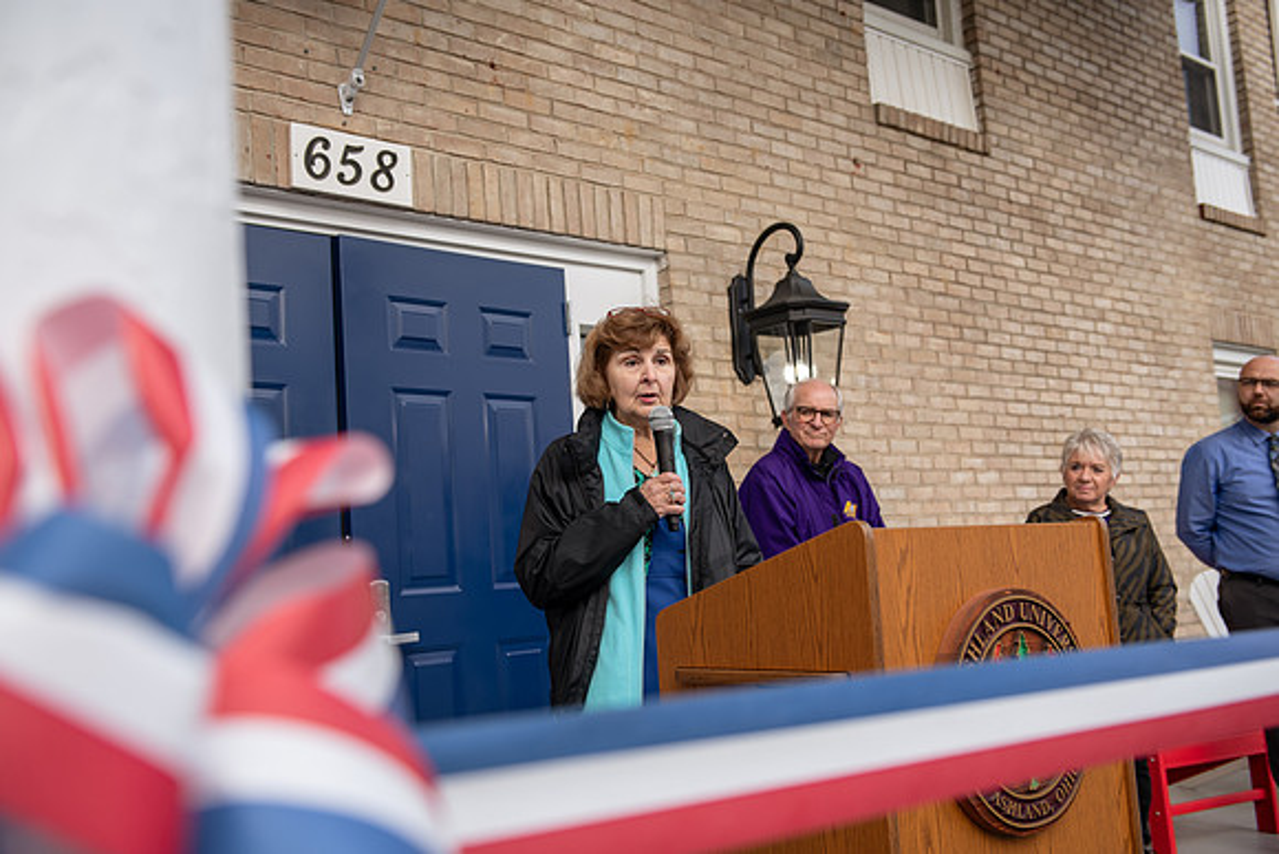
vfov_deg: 35.1
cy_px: 427
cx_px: 640
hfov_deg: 50.7
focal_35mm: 38
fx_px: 1350
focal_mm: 38
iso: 160
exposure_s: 1/320
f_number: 3.5
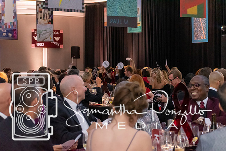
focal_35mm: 108
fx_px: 680
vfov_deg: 12.7
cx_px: 113
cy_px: 76
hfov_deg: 18.9
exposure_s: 1/60
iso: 6400
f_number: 4.8
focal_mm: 72
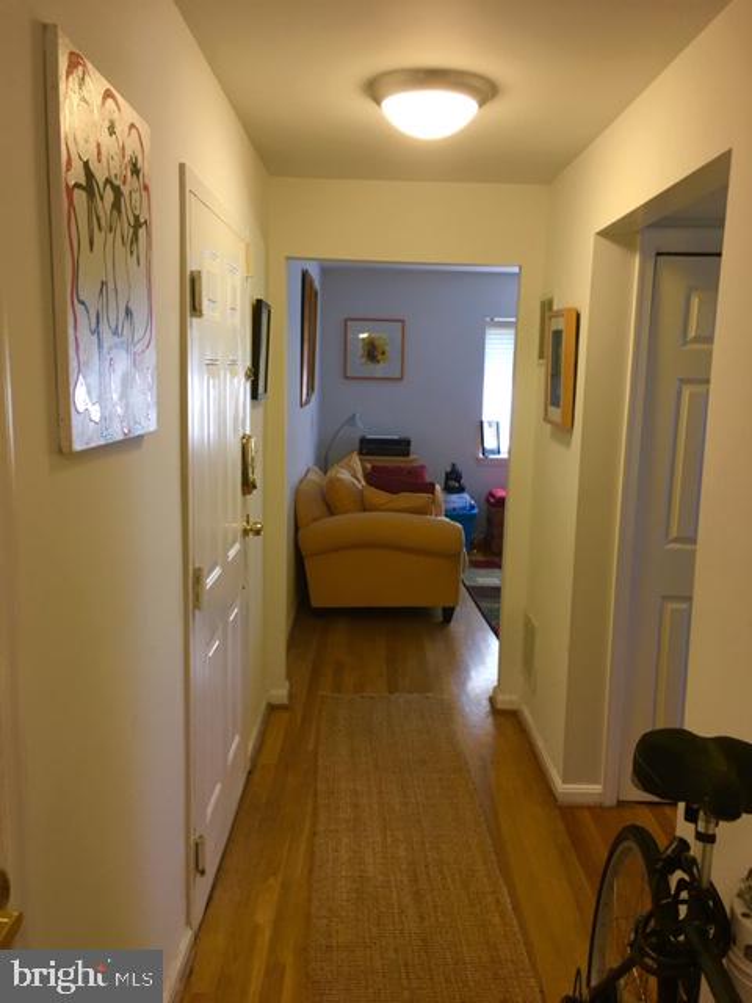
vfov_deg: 61.7
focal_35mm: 29
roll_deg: -0.8
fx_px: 840
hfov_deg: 48.2
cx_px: 376
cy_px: 502
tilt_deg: -9.5
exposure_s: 1/30
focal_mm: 4.15
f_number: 2.2
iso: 100
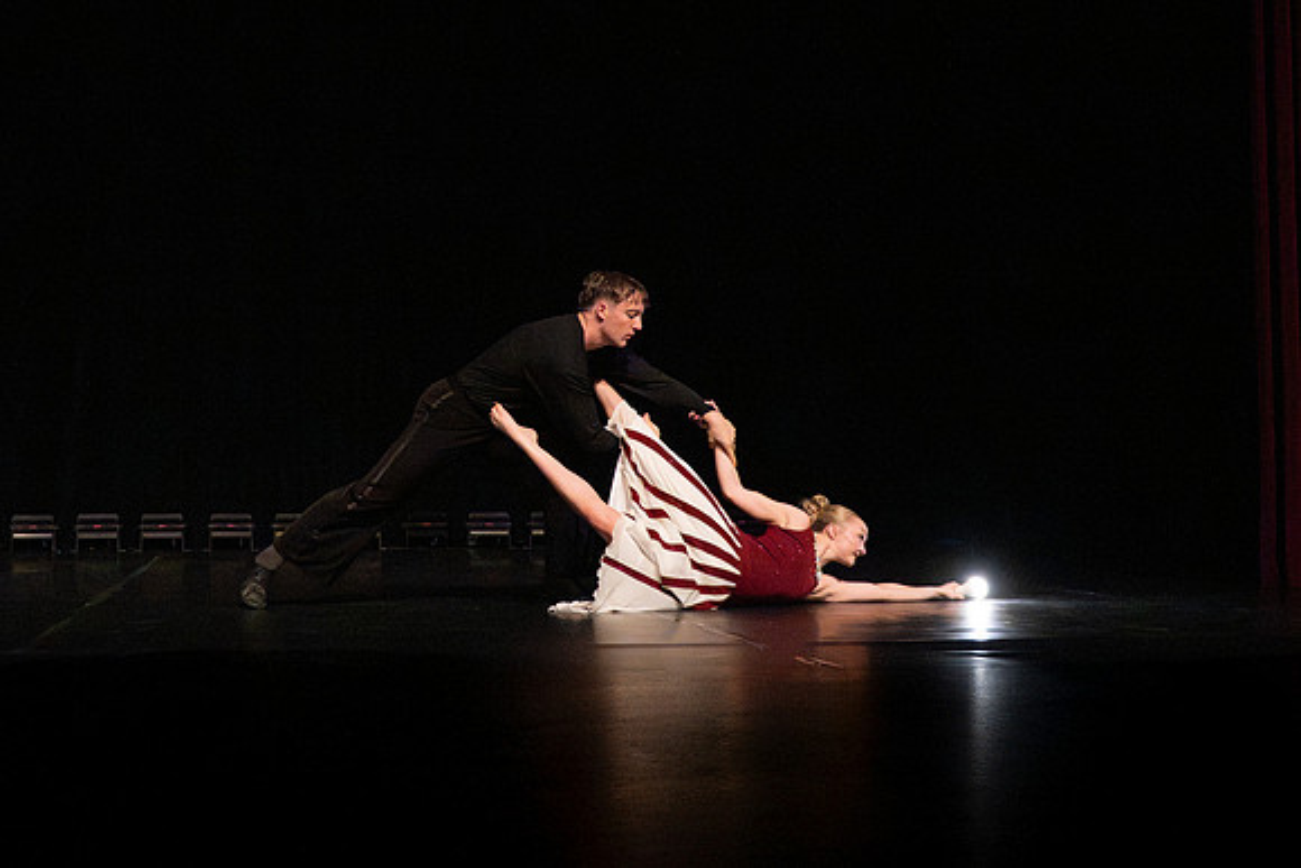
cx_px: 397
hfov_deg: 37.7
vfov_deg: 26.0
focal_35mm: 52
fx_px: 1873
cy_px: 341
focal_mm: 32
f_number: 2.8
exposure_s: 1/640
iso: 6400
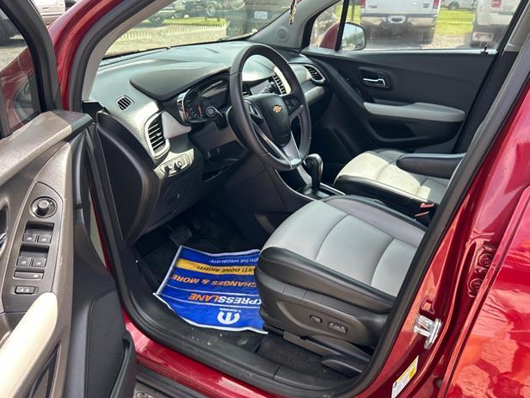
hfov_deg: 65.3
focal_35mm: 27
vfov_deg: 51.4
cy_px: 200
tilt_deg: -22.2
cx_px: 268
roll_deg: +7.1
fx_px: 413
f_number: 1.5
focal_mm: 5.7
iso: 50
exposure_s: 1/354
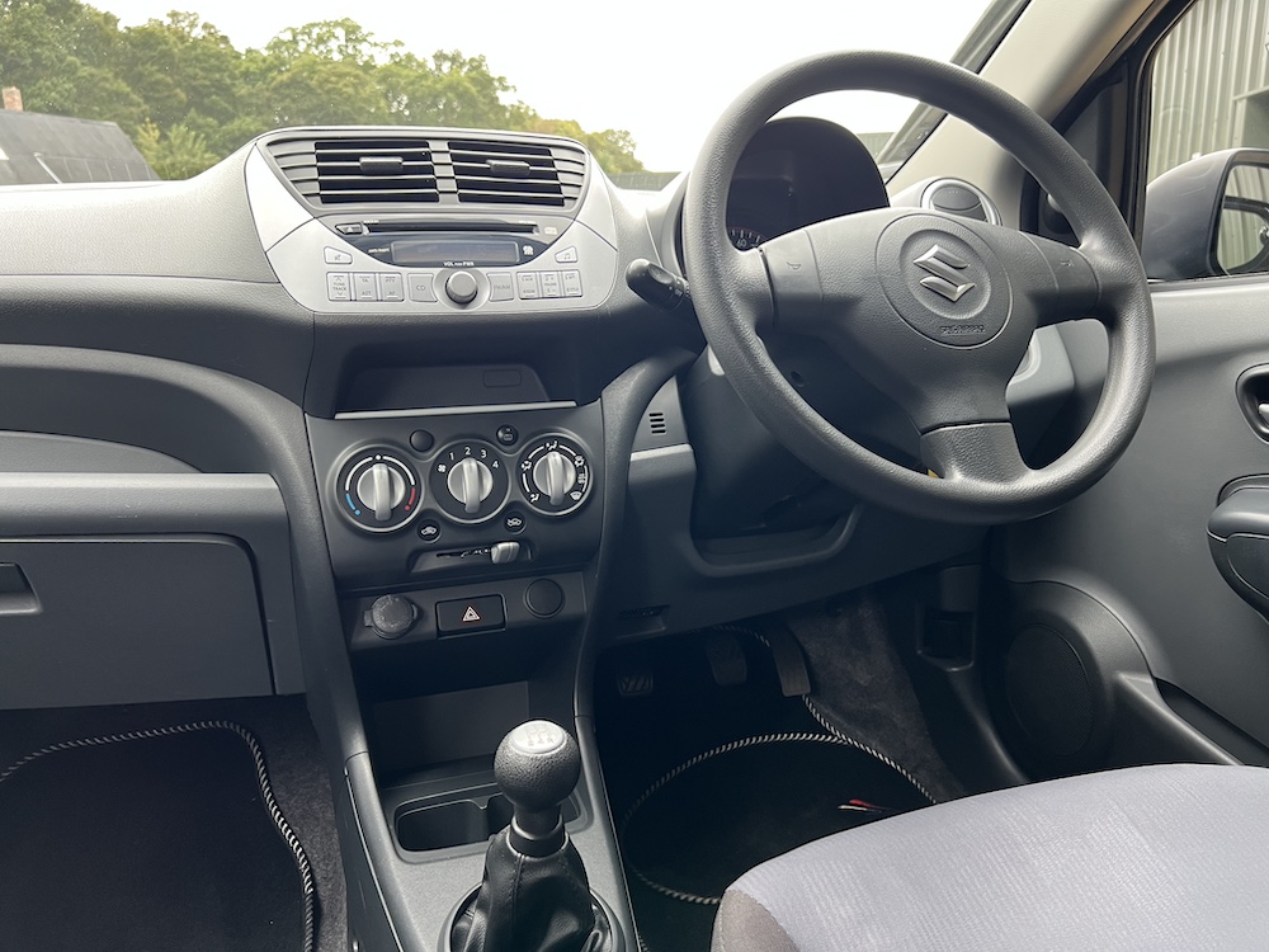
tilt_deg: -15.0
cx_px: 634
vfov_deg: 53.1
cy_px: 476
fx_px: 953
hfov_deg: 67.3
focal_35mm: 26
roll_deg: +2.1
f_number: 1.5
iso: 125
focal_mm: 5.7
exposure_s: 1/88
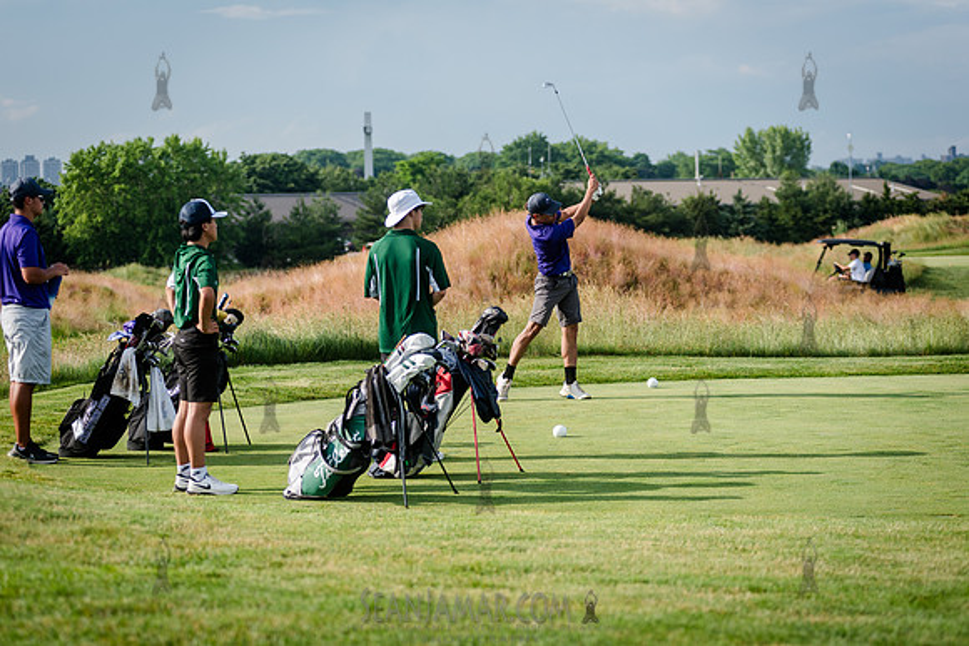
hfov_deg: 20.4
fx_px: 2692
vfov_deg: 13.7
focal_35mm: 100
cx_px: 484
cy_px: 323
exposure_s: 1/1000
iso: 125
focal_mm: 100
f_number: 3.5
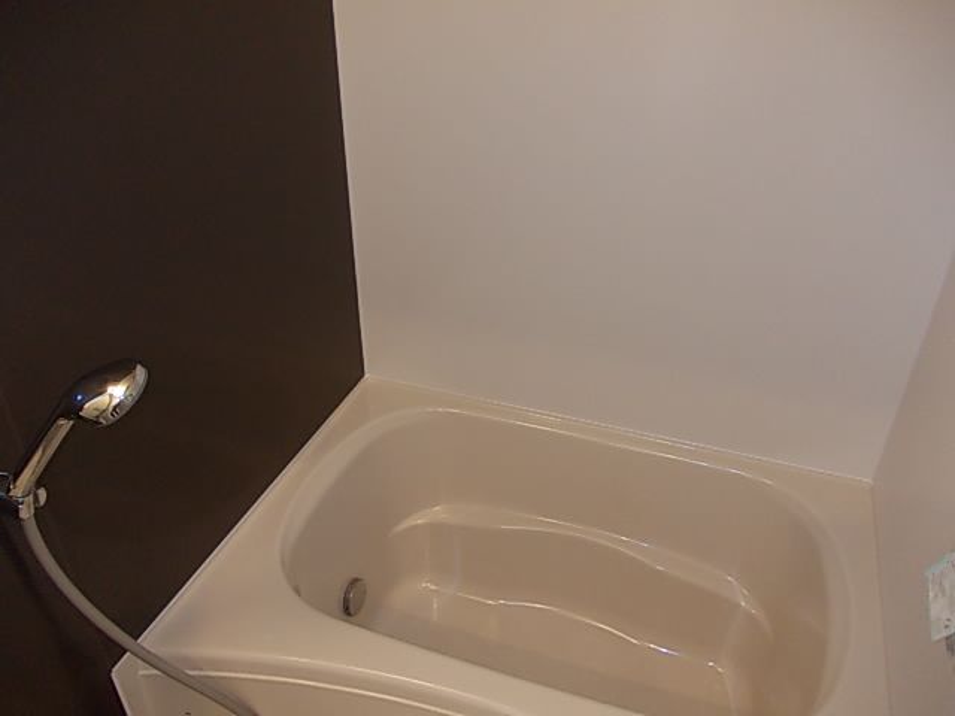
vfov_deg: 49.7
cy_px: 358
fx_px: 772
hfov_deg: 63.4
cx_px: 478
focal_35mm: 28
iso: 200
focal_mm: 4
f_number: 2.7
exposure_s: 1/25
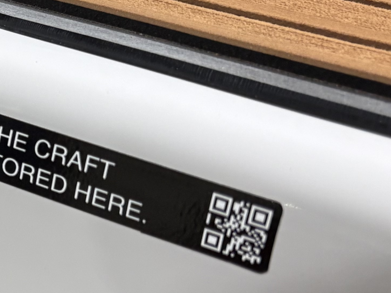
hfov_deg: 16.8
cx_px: -259
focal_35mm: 102
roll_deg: +3.0
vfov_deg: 14.5
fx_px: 1152
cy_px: 163
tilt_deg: -28.3
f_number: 1.6
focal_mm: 5.96
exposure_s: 1/120
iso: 125
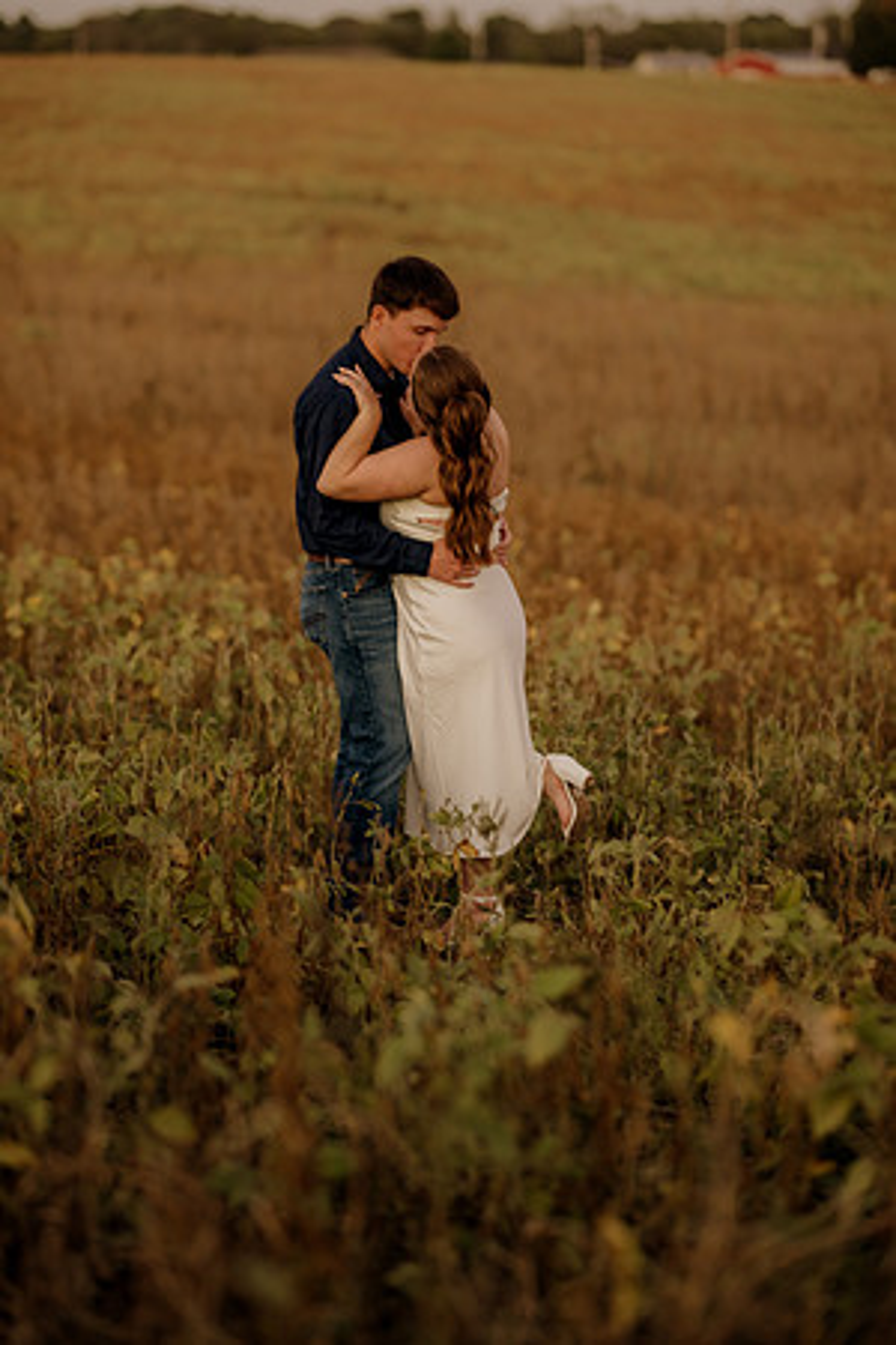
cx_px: 448
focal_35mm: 85
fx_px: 3173
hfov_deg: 16.1
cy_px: 672
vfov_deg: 23.9
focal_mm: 85
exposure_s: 1/125
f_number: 1.8
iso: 200
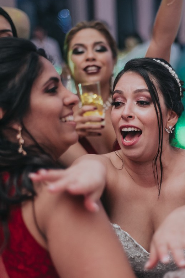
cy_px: 139
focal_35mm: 77
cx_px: 134
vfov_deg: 26.3
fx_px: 593
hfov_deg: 17.6
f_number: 1.8
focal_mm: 50
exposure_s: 1/250
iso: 1000
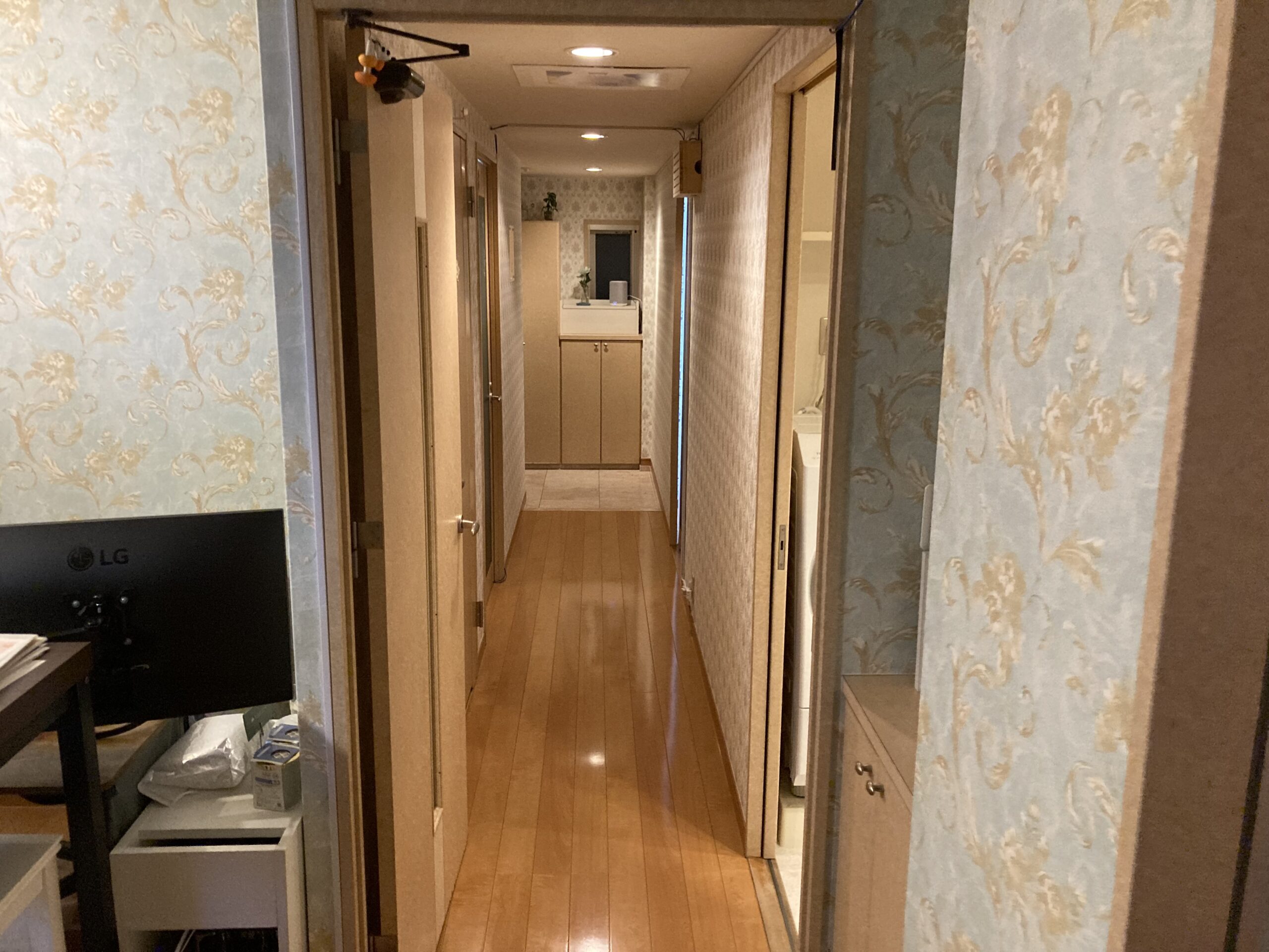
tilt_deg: -9.1
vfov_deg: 49.7
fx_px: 1026
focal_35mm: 28
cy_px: 476
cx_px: 634
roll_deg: -1.8
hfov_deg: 63.4
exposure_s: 1/50
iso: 320
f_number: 1.8
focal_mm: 3.99
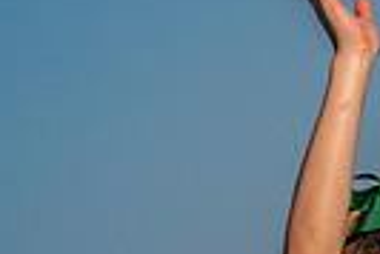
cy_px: 472
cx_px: 446
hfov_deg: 2.0
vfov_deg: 1.3
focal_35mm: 1030
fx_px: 10884
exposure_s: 1/5000
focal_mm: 155
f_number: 2.8
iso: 100
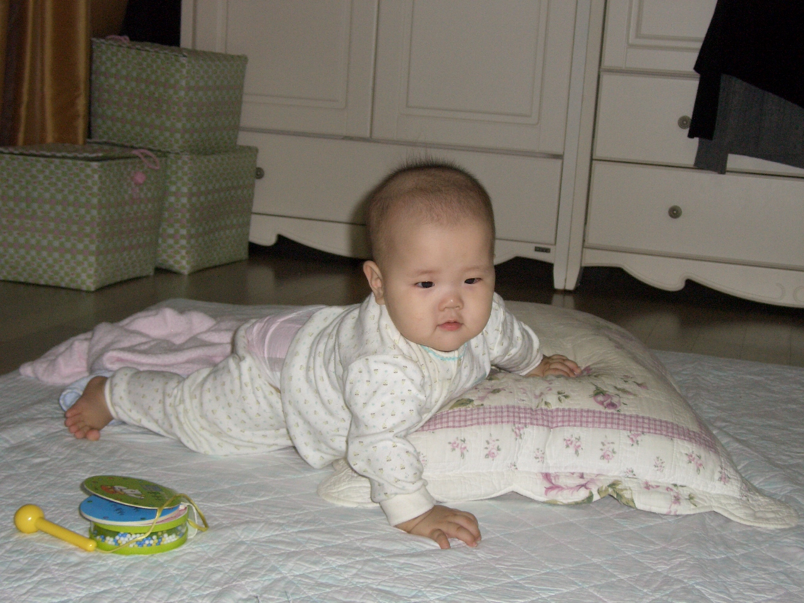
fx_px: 1231
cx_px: 402
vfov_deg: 27.5
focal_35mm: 53
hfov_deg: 36.2
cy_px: 302
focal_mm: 11.3
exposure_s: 1/60
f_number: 3.2
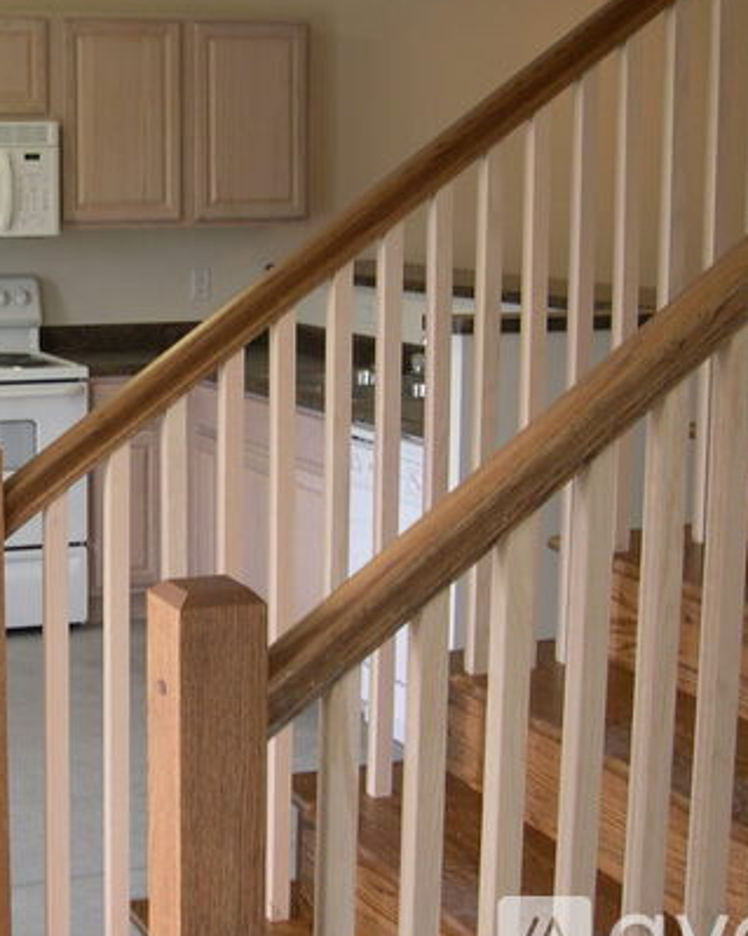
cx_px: 95
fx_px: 1716
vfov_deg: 30.5
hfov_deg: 24.0
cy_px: 403
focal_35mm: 62
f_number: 2.8
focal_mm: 8
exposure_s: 1/36.6
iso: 100
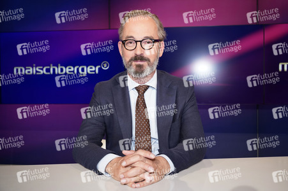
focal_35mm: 37
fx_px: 296
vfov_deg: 35.9
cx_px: 144
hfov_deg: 51.9
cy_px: 96
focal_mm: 37
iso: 2000
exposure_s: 1/125
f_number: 5
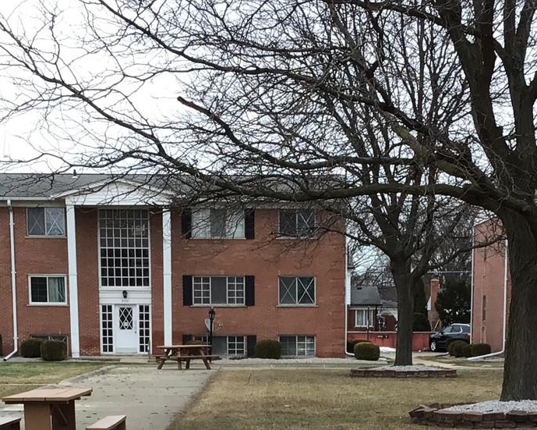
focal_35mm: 90
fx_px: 1430
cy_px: 534
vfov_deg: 16.3
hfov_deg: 21.3
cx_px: 306
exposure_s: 1/120
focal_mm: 3.3
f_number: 2.4
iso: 32
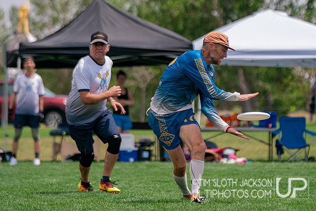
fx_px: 2473
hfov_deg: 7.3
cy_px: 86
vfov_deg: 4.9
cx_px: 180
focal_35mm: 282
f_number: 2.8
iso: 500
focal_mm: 143
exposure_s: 1/10000
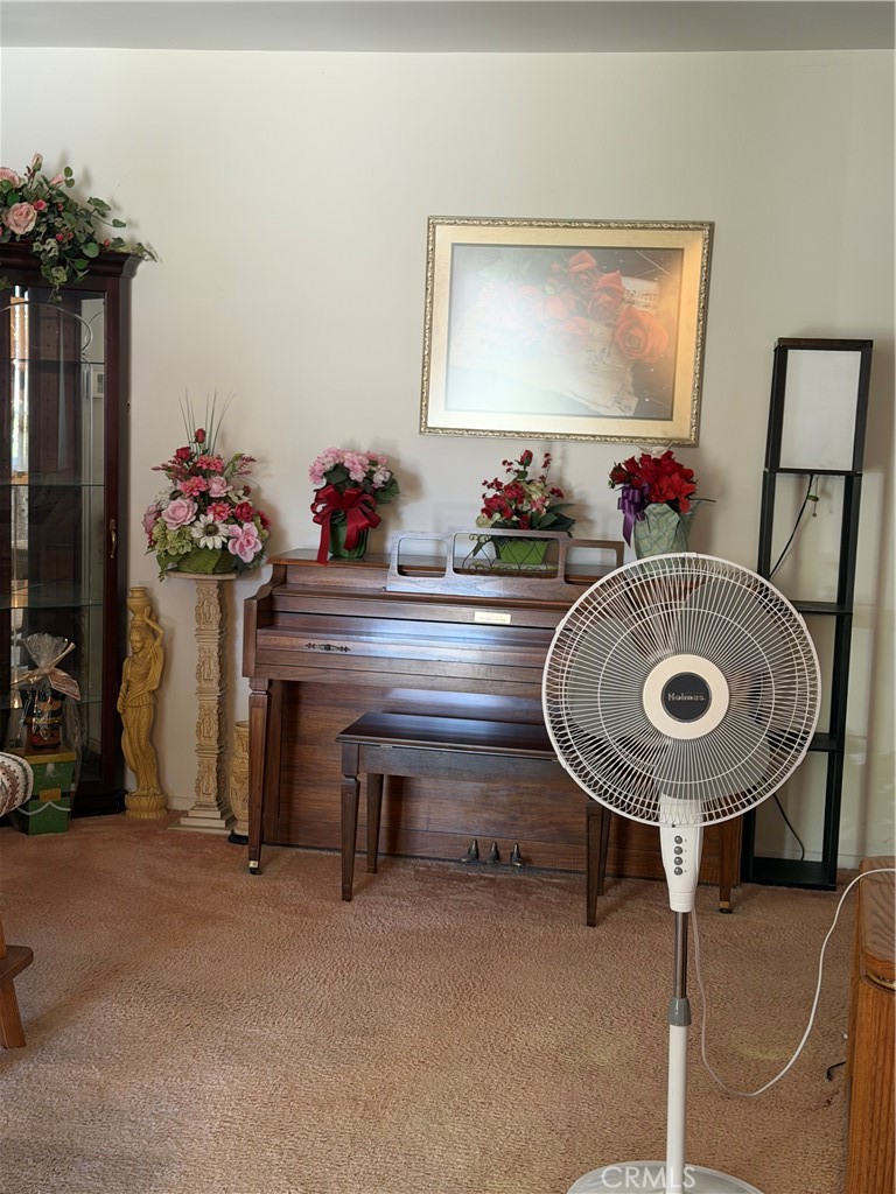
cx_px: 448
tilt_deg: -6.8
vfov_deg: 39.7
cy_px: 597
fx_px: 1657
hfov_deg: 30.3
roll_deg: -3.3
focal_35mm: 48
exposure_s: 1/60
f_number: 1.78
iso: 200
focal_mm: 6.76
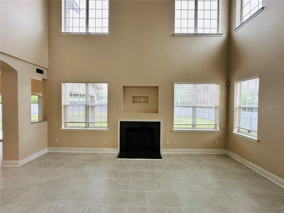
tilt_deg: -0.3
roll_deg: -0.8
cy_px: 106
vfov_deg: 85.7
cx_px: 142
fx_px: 115
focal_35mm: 14
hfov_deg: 102.1
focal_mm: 2.22
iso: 200
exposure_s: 1/120
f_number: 2.2
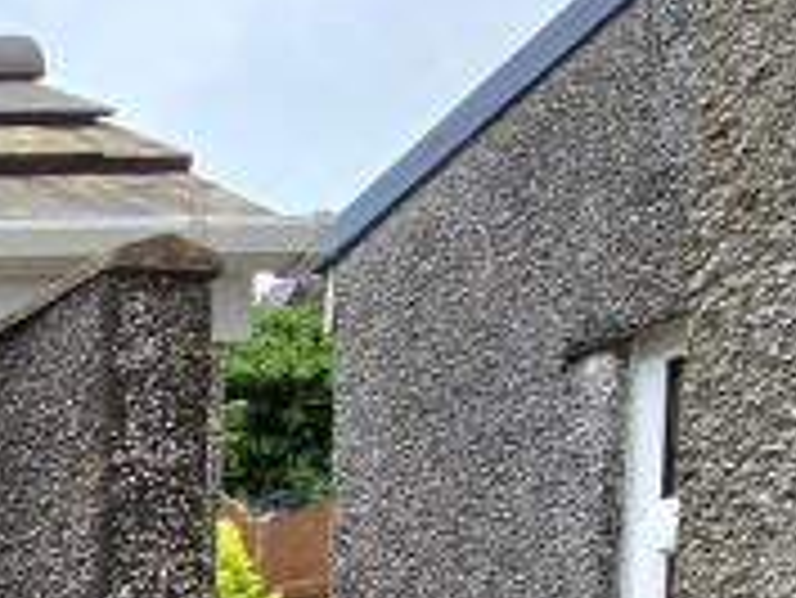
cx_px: -904
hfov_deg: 16.9
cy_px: 955
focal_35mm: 75
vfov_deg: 17.3
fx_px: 1726
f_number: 2.2
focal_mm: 2.2
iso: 125
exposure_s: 1/2000
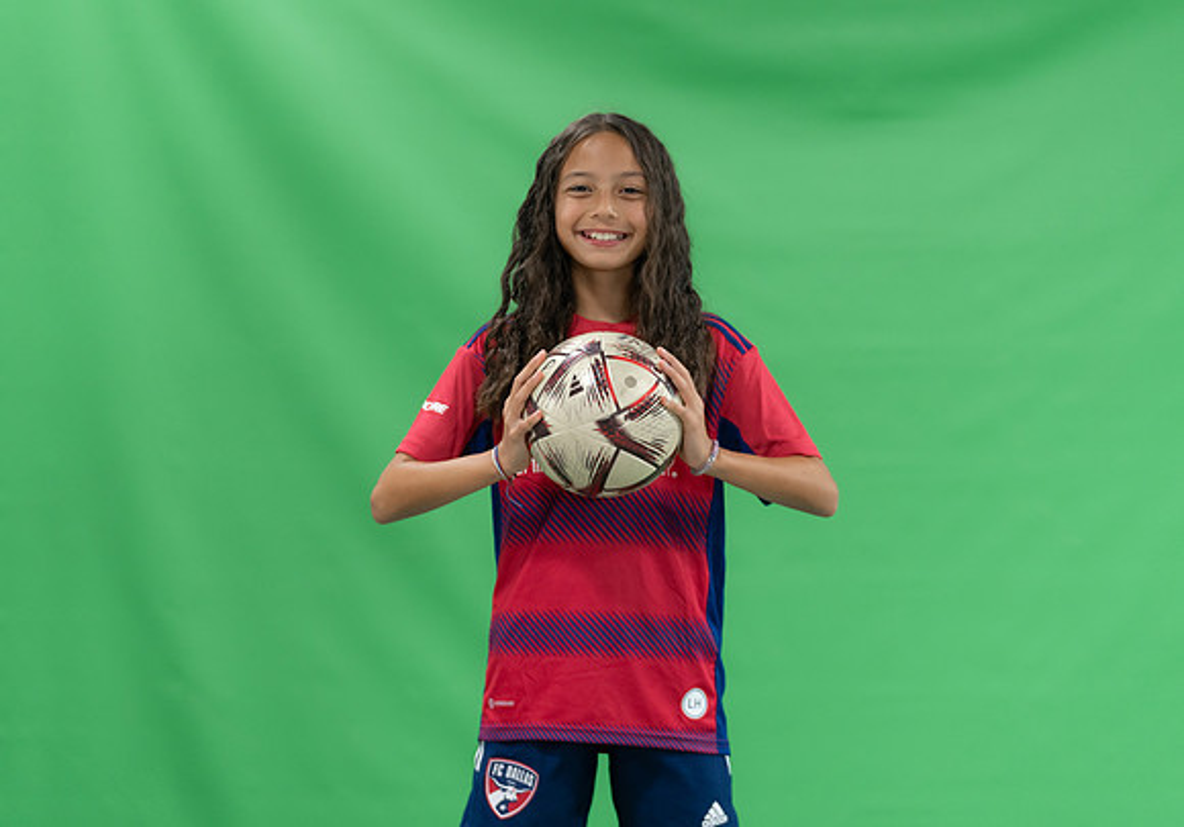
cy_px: 382
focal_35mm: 135
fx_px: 4514
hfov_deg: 14.9
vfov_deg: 10.5
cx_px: 598
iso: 1000
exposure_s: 1/250
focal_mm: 118
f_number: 2.8
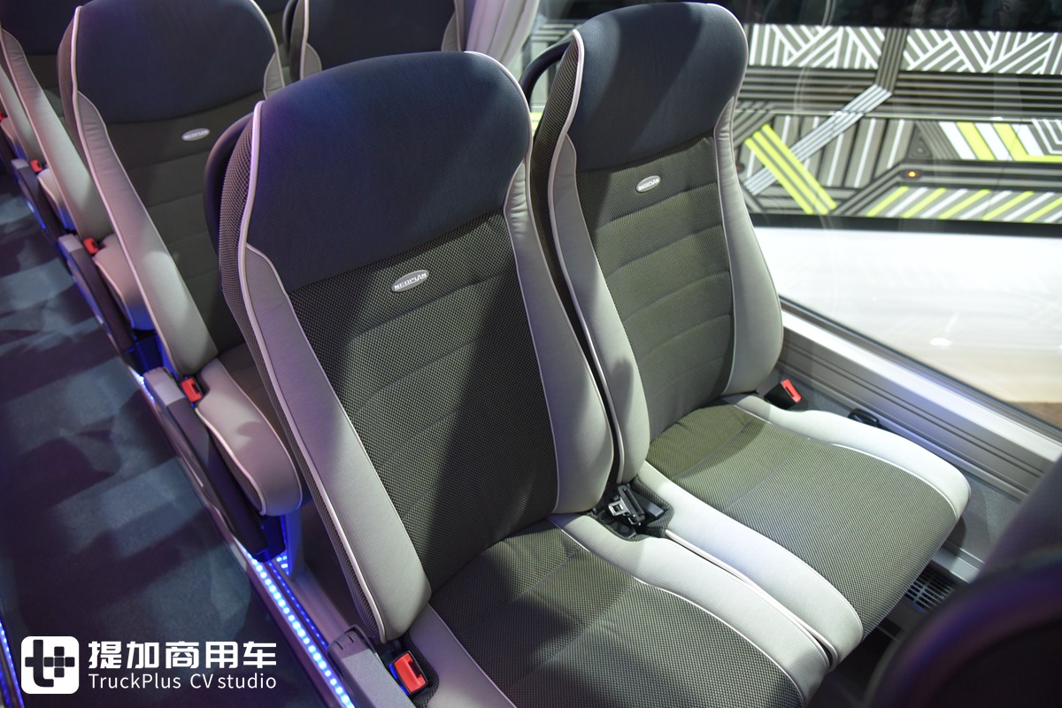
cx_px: 531
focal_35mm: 24
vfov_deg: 53.1
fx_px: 708
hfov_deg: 73.7
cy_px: 354
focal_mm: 24
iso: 2800
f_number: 4
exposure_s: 1/60
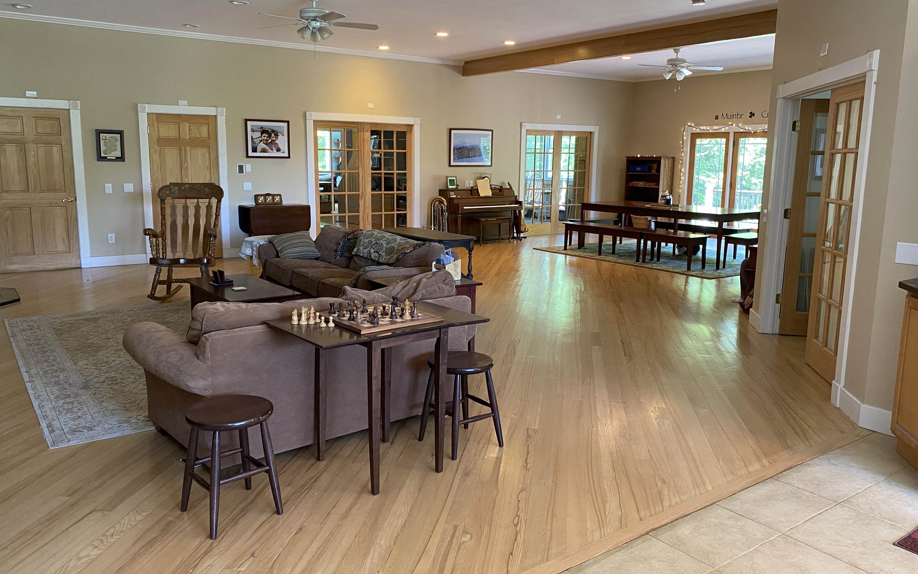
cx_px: 456
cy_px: 268
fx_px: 701
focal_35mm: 28
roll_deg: -0.7
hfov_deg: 66.5
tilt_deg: -8.4
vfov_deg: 44.5
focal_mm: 4.25
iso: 320
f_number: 1.8
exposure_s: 1/60
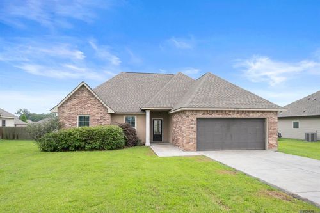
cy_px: 106
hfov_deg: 78.6
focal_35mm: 22
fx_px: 195
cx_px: 160
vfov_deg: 57.2
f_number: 10
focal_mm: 22
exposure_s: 1/200
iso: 320
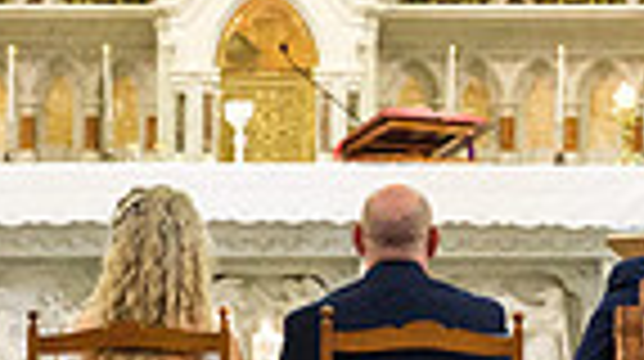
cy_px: -147
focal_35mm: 417
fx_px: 7112
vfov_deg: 2.9
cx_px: 468
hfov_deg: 5.2
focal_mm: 55
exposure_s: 1/160
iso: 2500
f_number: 2.8
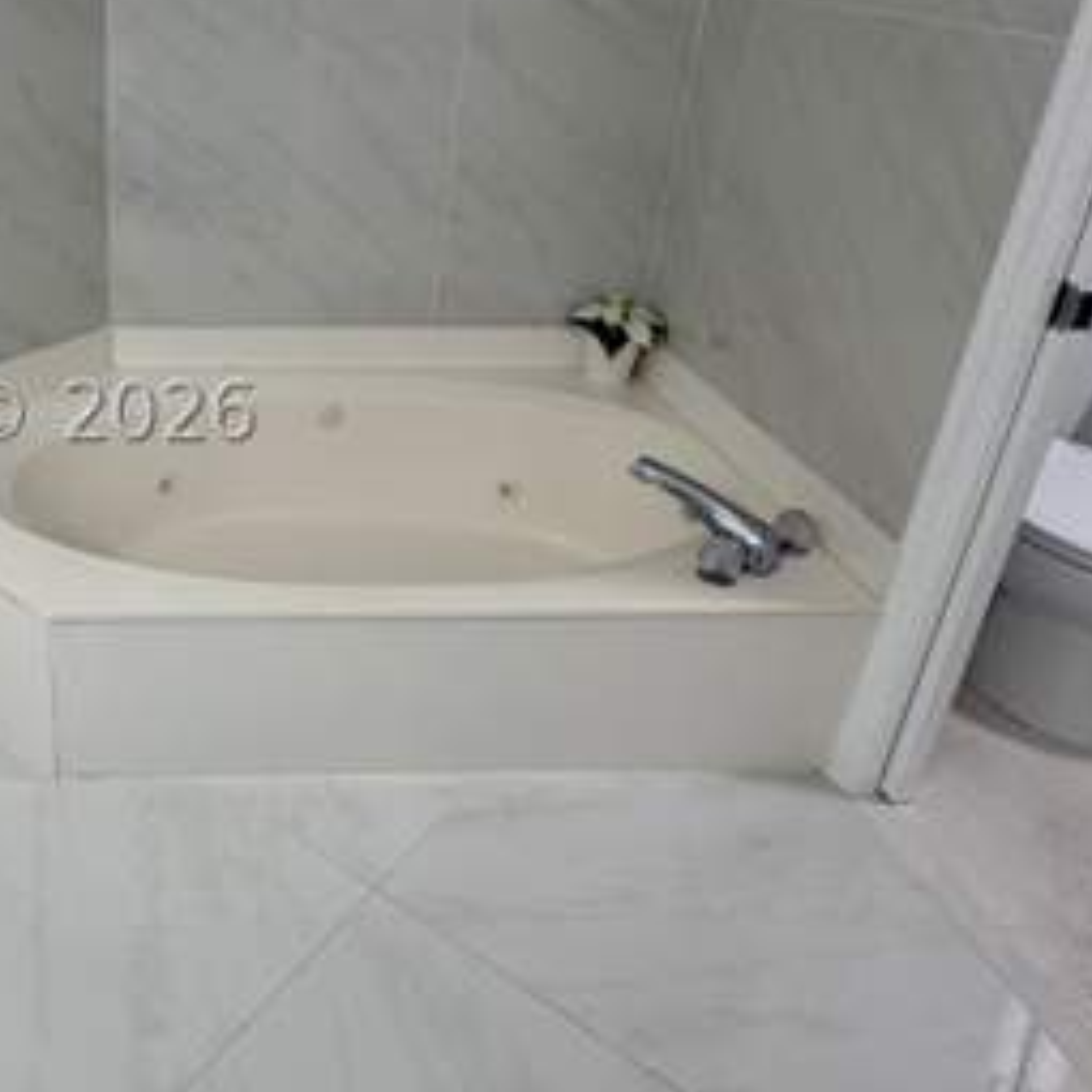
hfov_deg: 48.2
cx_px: 154
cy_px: 411
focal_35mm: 31
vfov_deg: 52.0
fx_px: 1106
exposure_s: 1/120
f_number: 2.2
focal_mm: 2.22
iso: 125
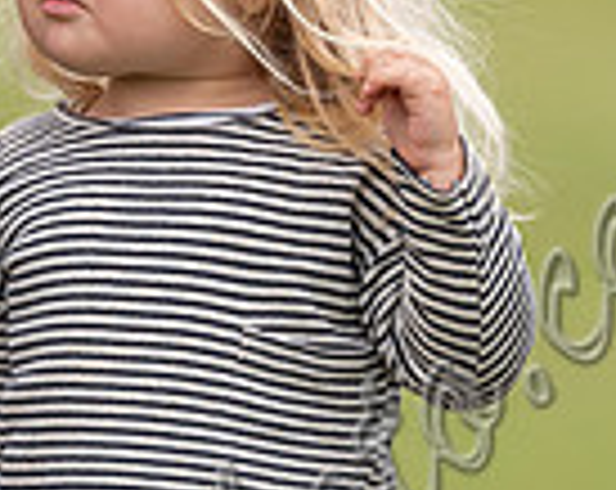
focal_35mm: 2426
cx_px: 275
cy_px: 520
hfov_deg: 0.8
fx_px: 44135
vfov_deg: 0.6
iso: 800
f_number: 4
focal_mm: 500
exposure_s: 1/1600
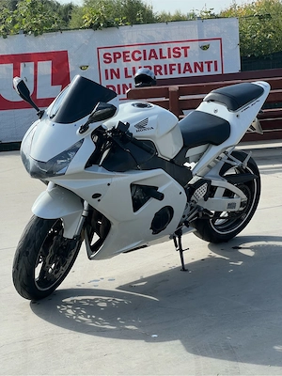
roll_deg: +4.0
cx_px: 141
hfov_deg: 19.1
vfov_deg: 25.3
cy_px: 188
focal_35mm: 77
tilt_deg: -10.0
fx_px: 836
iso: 32
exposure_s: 1/497
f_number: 2.8
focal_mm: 9
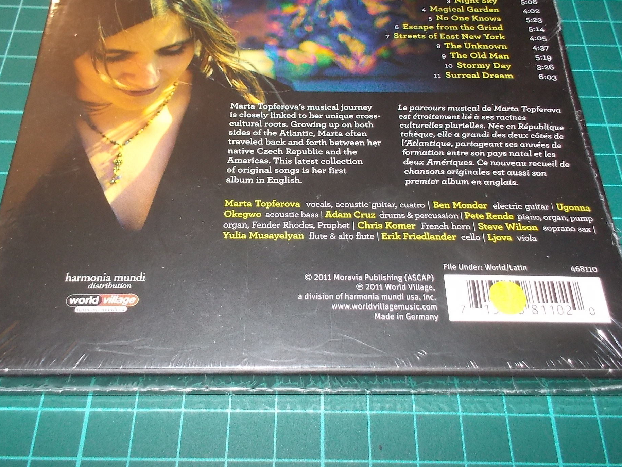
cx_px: 312
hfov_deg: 51.3
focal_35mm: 36
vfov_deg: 39.6
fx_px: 647
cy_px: 197
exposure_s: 1/30
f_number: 3.3
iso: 200
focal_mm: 4.1
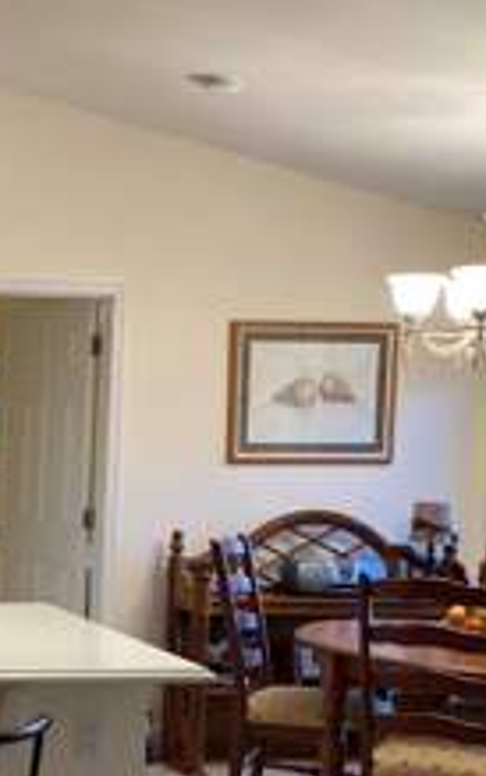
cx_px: -216
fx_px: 1377
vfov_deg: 31.3
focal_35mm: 65
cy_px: 507
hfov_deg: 18.1
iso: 125
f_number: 1.8
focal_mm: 3.99
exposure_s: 1/60
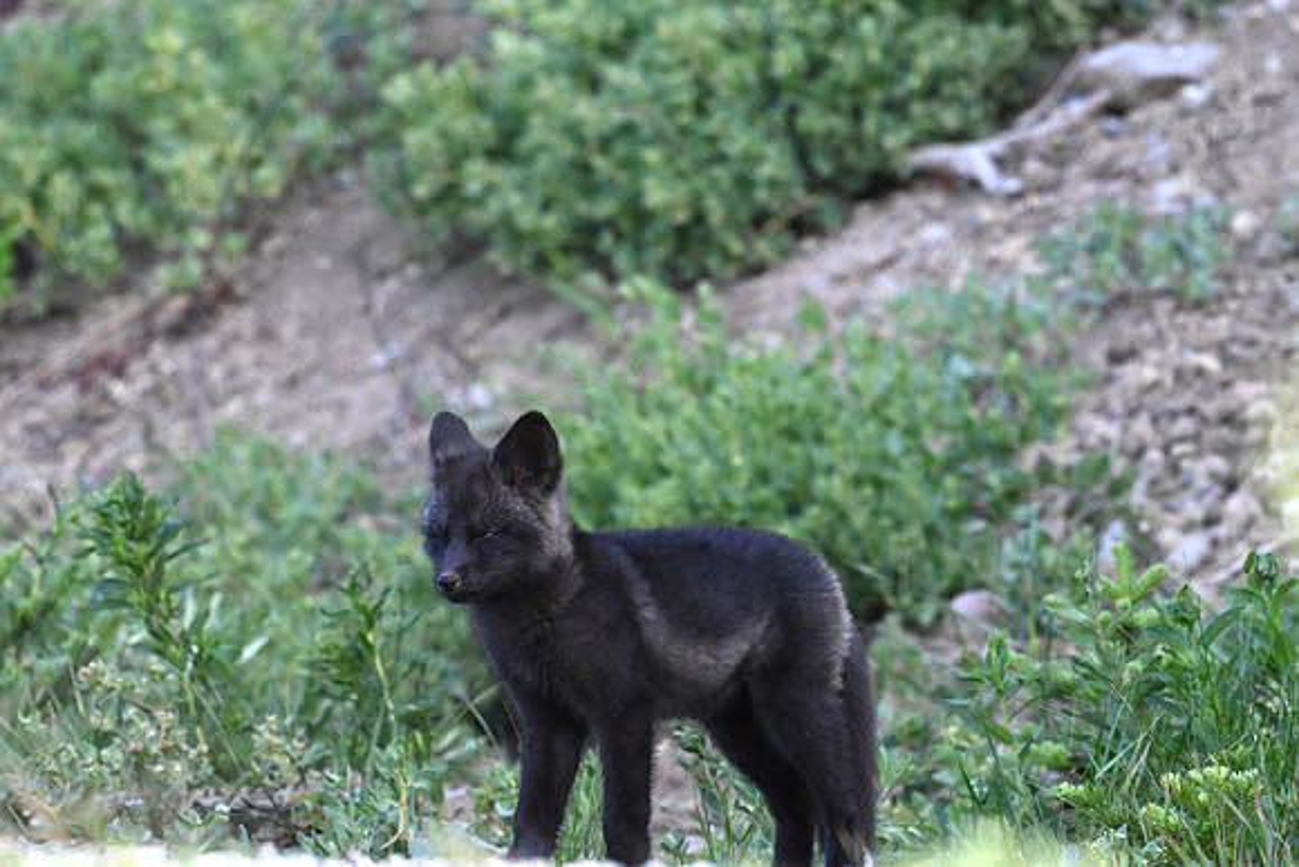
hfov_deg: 1.7
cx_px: 650
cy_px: 434
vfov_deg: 1.1
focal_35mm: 1200
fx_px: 43308
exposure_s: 1/640
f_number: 13
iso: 6400
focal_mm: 1200
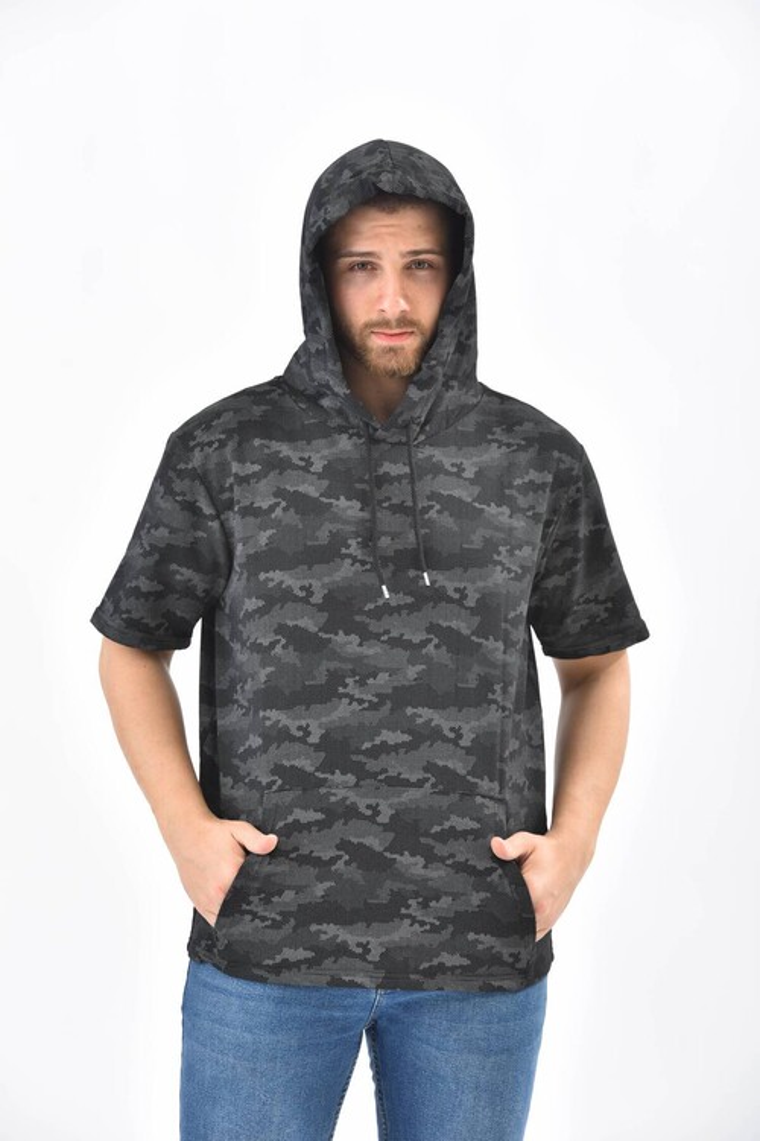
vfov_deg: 17.6
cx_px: 380
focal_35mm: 116
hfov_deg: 11.8
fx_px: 3673
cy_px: 570
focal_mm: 116
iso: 100
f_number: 7.1
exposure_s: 1/160
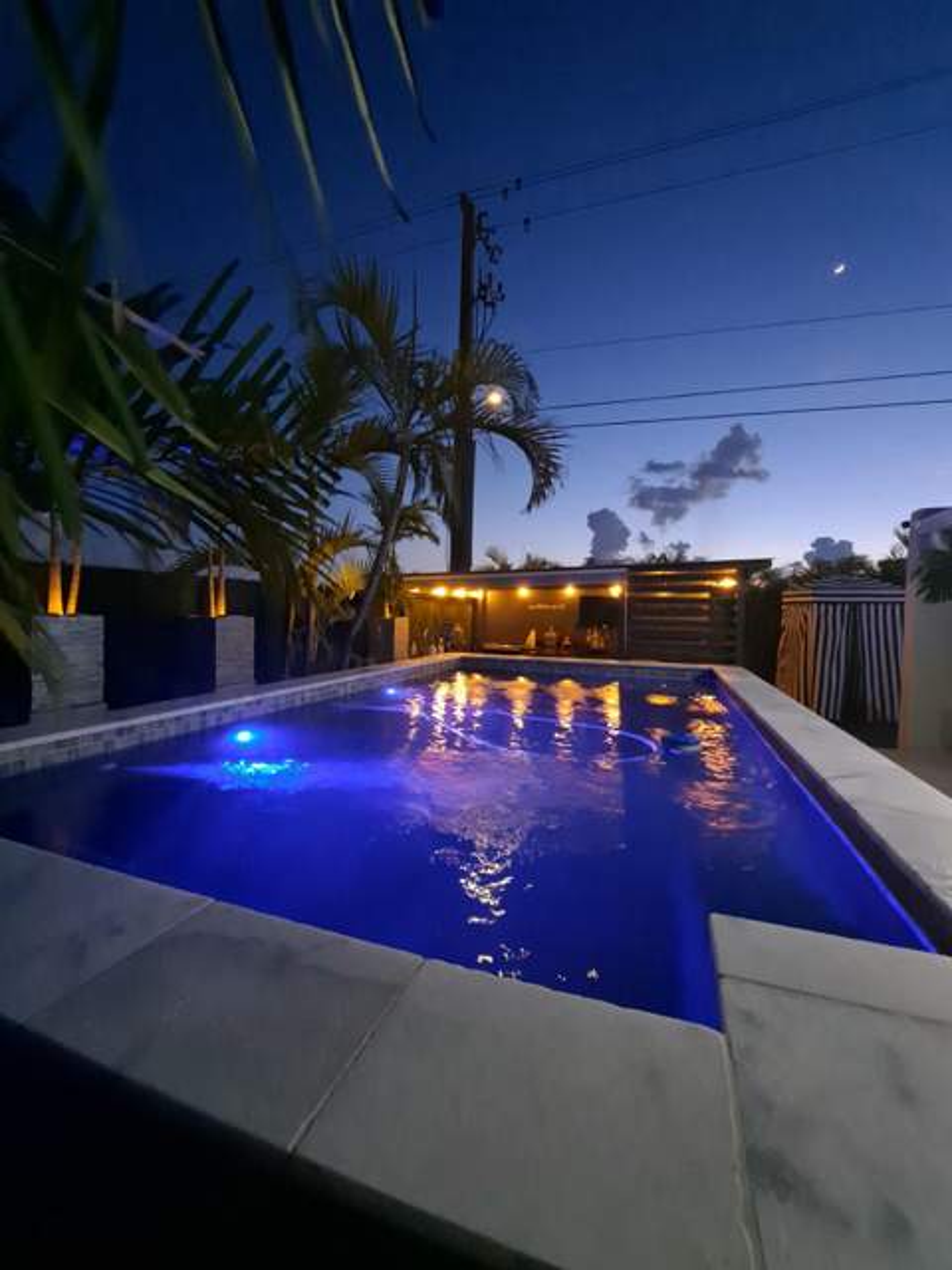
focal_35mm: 13
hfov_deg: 89.9
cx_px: 476
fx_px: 477
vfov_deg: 106.2
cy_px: 635
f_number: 2.2
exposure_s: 1/10
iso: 640
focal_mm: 1.74
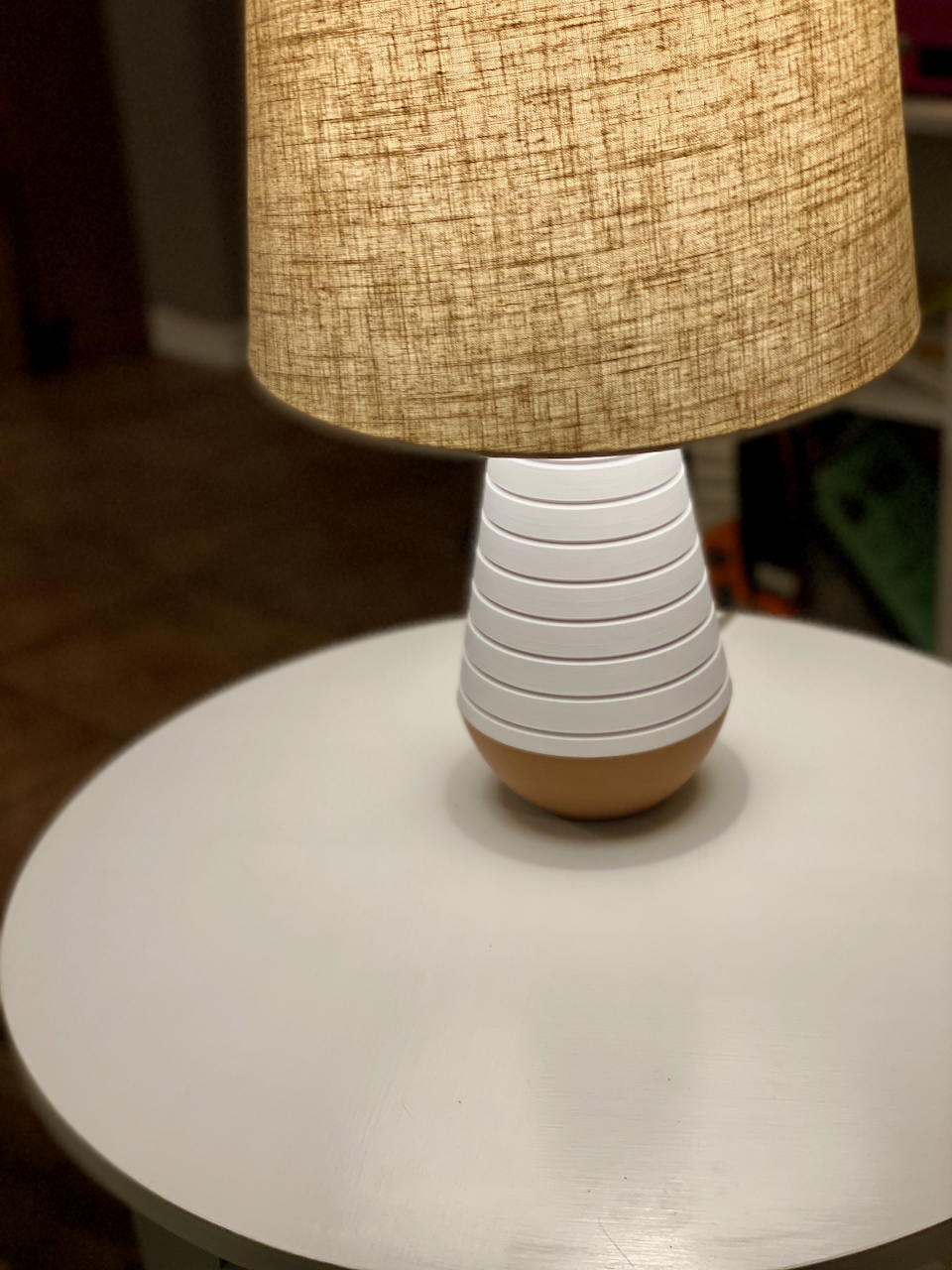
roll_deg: +4.6
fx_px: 1907
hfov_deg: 28.0
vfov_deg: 36.8
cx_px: 476
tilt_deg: -25.0
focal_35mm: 52
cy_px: 635
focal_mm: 6
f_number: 2
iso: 80
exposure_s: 1/63
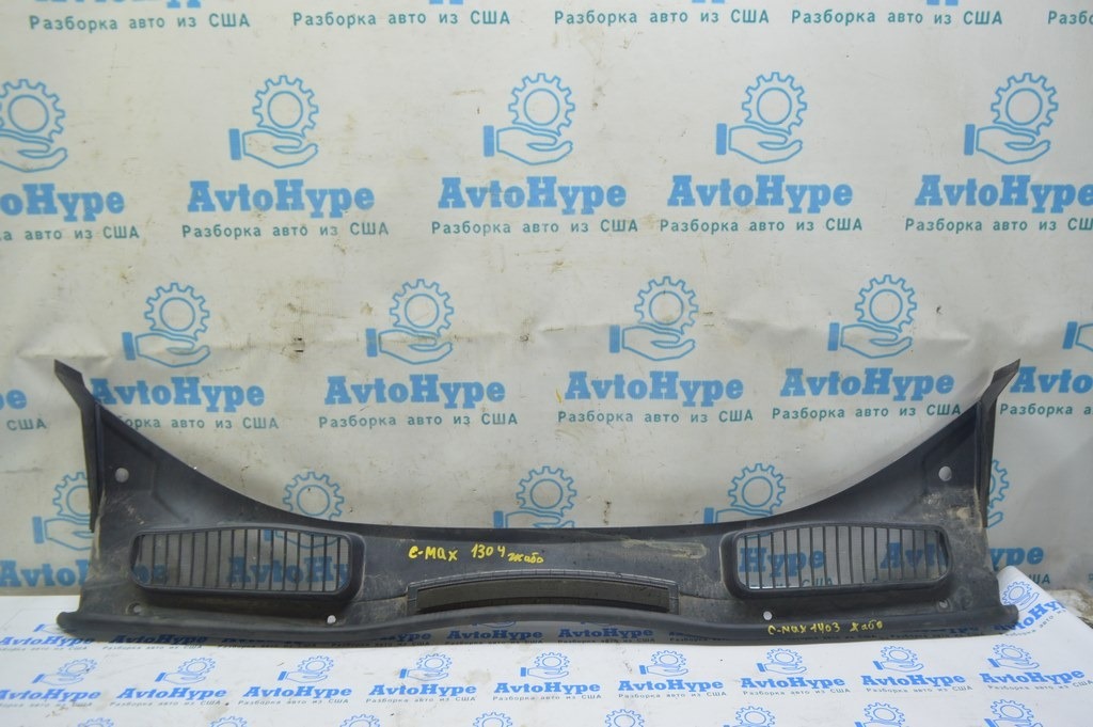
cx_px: 546
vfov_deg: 47.9
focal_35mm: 27
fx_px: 819
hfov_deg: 67.4
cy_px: 364
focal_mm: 18
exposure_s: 1/20
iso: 400
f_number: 5.6
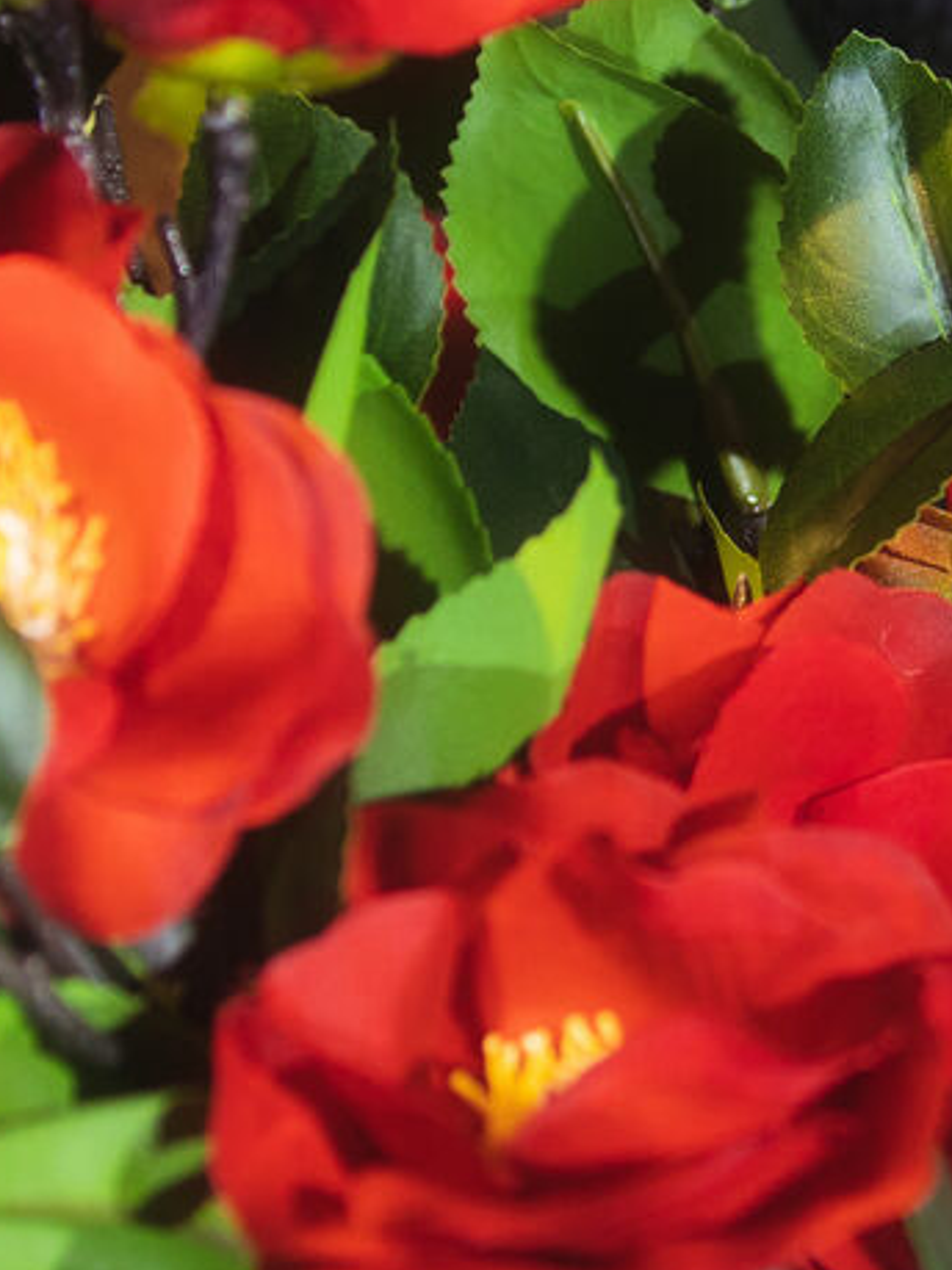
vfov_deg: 7.0
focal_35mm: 283
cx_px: 1245
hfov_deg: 5.2
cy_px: 476
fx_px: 10382
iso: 500
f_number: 2.8
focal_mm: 75
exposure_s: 1/200
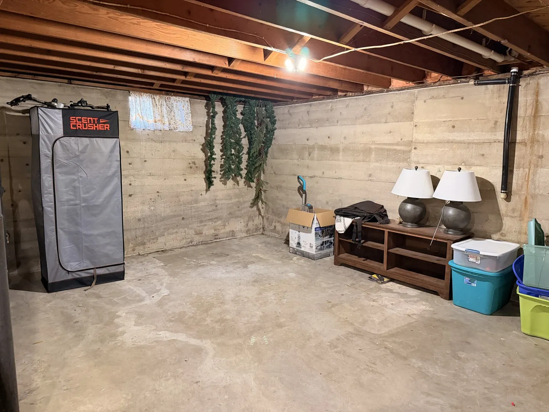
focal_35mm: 24
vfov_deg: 56.8
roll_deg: +0.1
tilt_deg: -7.4
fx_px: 381
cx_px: 274
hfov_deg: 71.6
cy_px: 206
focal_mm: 6.76
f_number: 1.78
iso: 800
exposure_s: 1/60
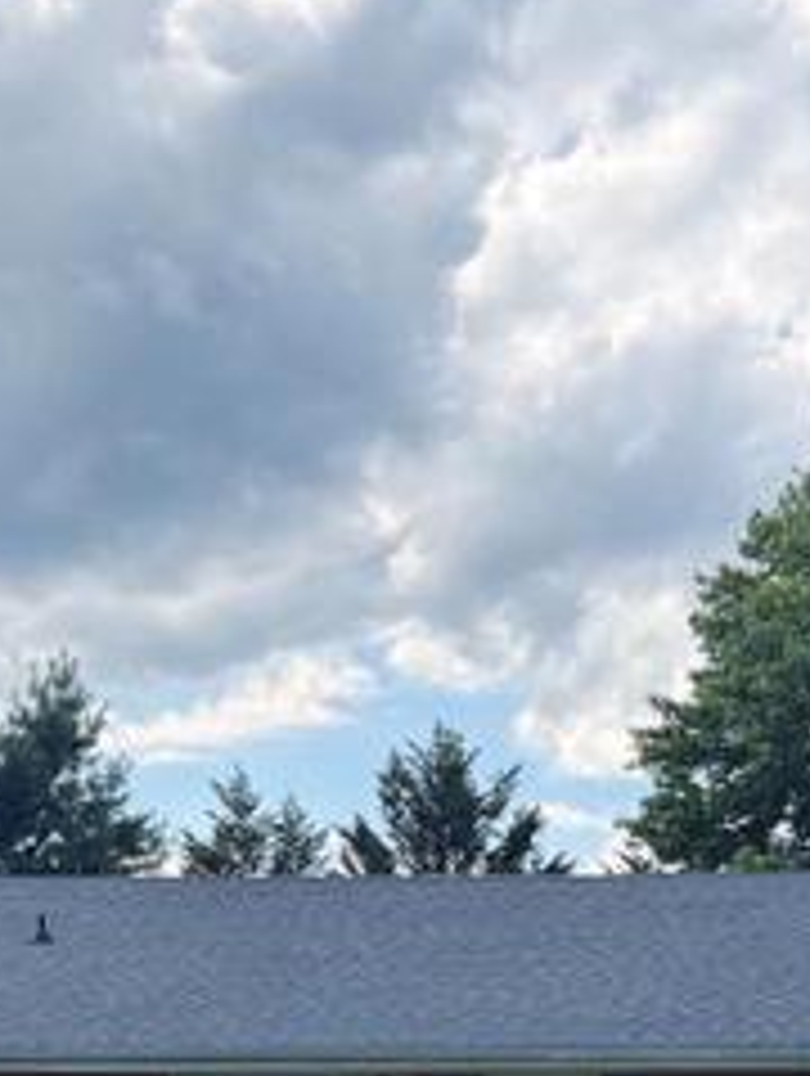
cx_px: 360
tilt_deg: -3.8
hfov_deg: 19.2
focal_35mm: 77
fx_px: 2396
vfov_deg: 23.1
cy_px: 1306
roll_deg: +0.1
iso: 100
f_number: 1.78
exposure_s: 1/1292
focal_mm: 6.76
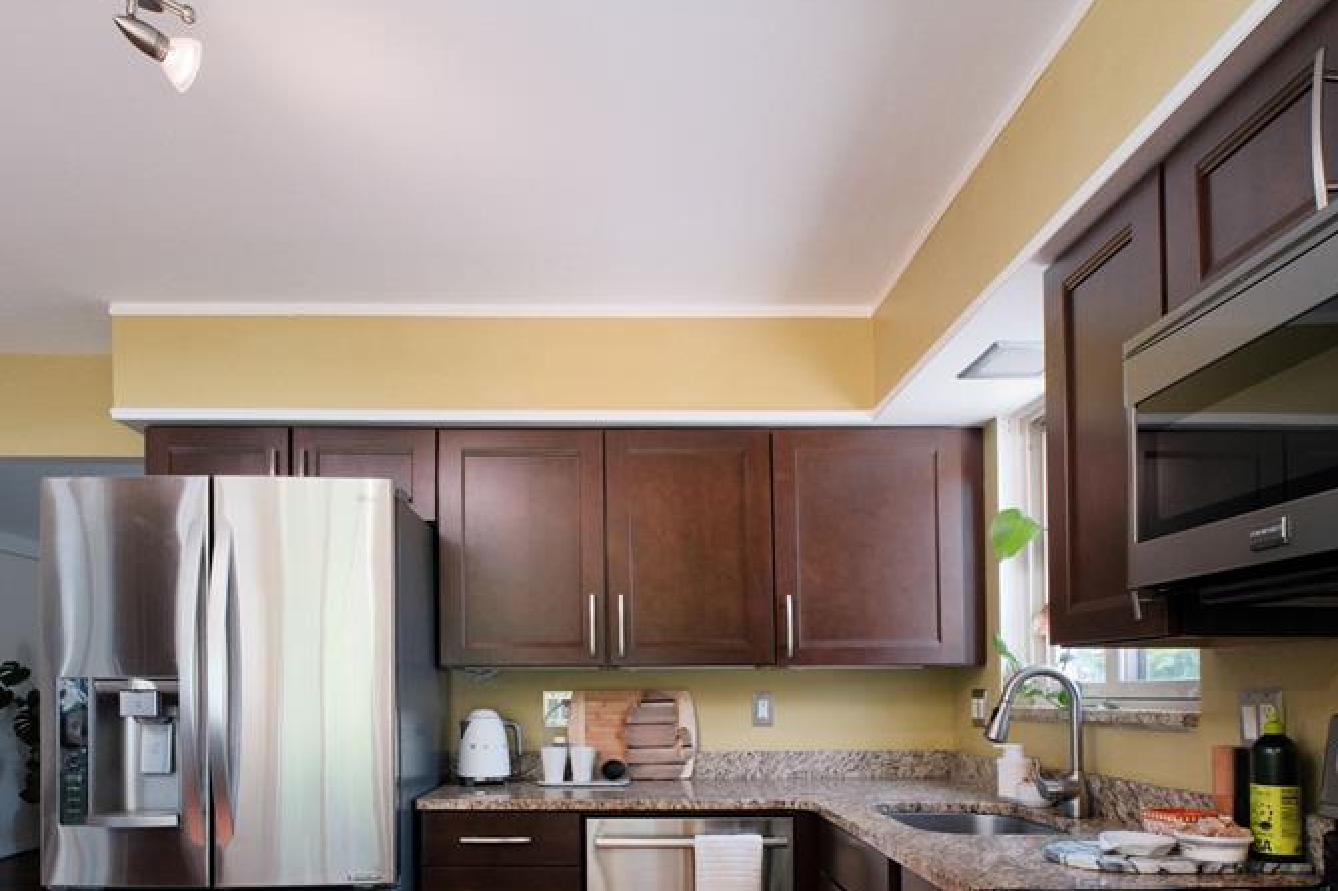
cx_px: 577
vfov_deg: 52.6
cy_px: 669
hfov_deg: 75.7
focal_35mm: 23
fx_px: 855
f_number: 8
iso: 640
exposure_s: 1/125
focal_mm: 10
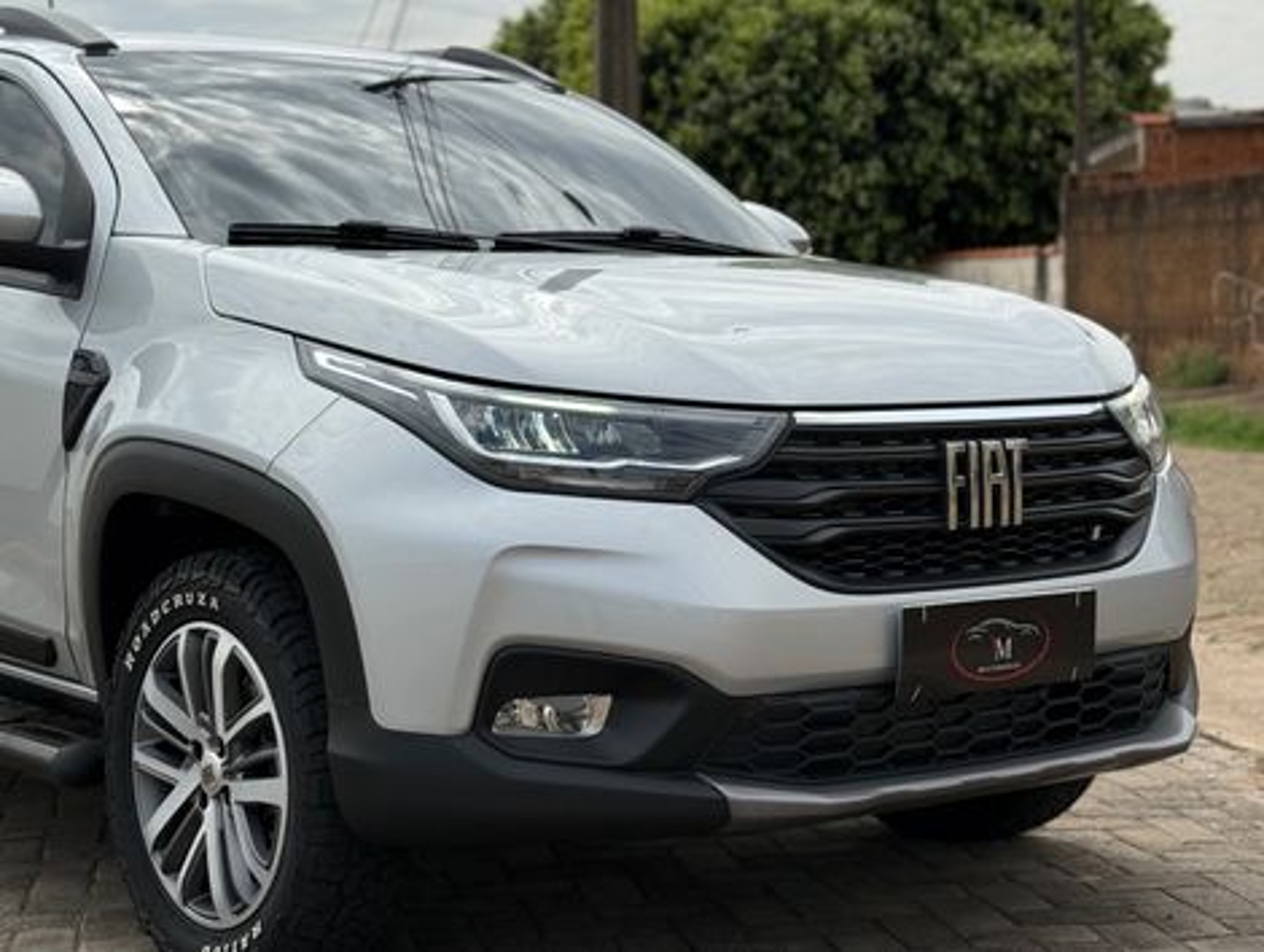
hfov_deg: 39.6
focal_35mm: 48
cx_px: 632
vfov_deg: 30.3
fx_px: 1755
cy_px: 476
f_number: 1.78
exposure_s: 1/7143
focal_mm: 6.76
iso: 64
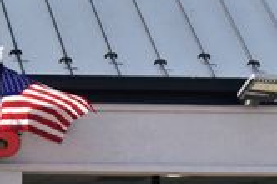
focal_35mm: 168
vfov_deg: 7.9
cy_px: 341
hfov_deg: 11.4
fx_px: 1290
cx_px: -217
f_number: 11
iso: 400
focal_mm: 29
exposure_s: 1/400
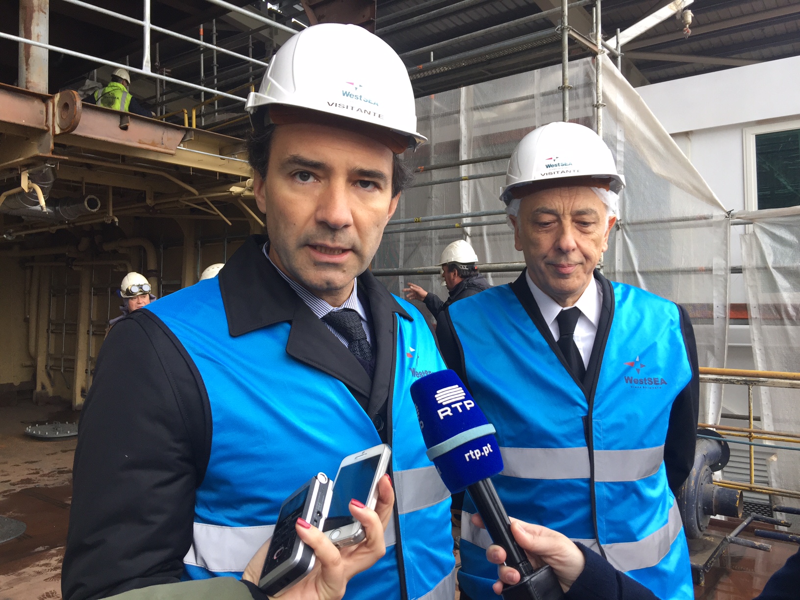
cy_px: 300
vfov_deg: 48.2
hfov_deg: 61.7
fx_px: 670
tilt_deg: +0.8
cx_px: 400
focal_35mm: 29
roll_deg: +0.1
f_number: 2.2
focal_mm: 4.15
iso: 50
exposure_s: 1/100
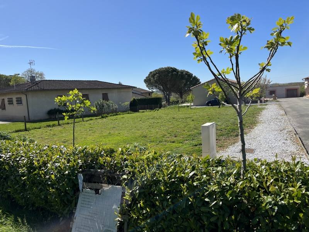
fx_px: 232
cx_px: 154
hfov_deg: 67.3
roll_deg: +3.2
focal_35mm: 26
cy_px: 116
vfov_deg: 53.1
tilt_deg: -6.3
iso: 50
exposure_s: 1/3745
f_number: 1.6
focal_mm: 5.1
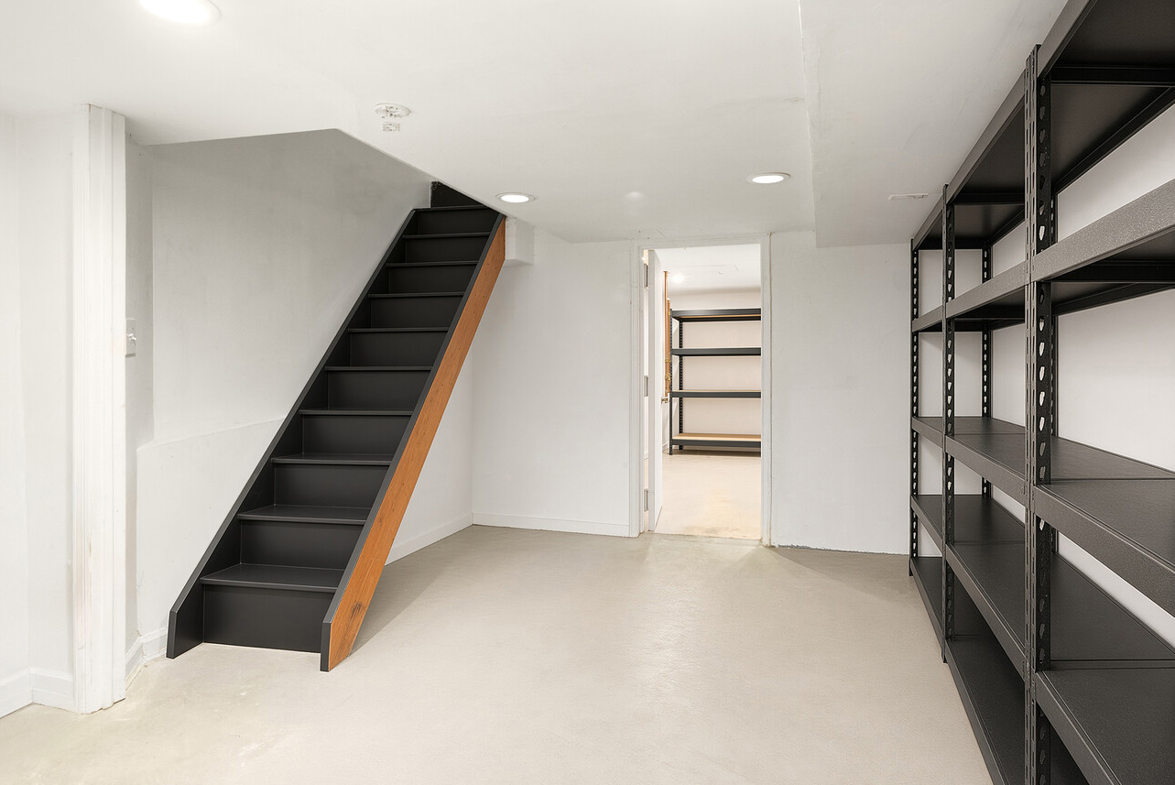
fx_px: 686
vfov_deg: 59.6
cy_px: 390
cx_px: 603
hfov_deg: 81.2
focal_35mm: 21
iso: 1250
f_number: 11
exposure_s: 1/2.5
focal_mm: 18
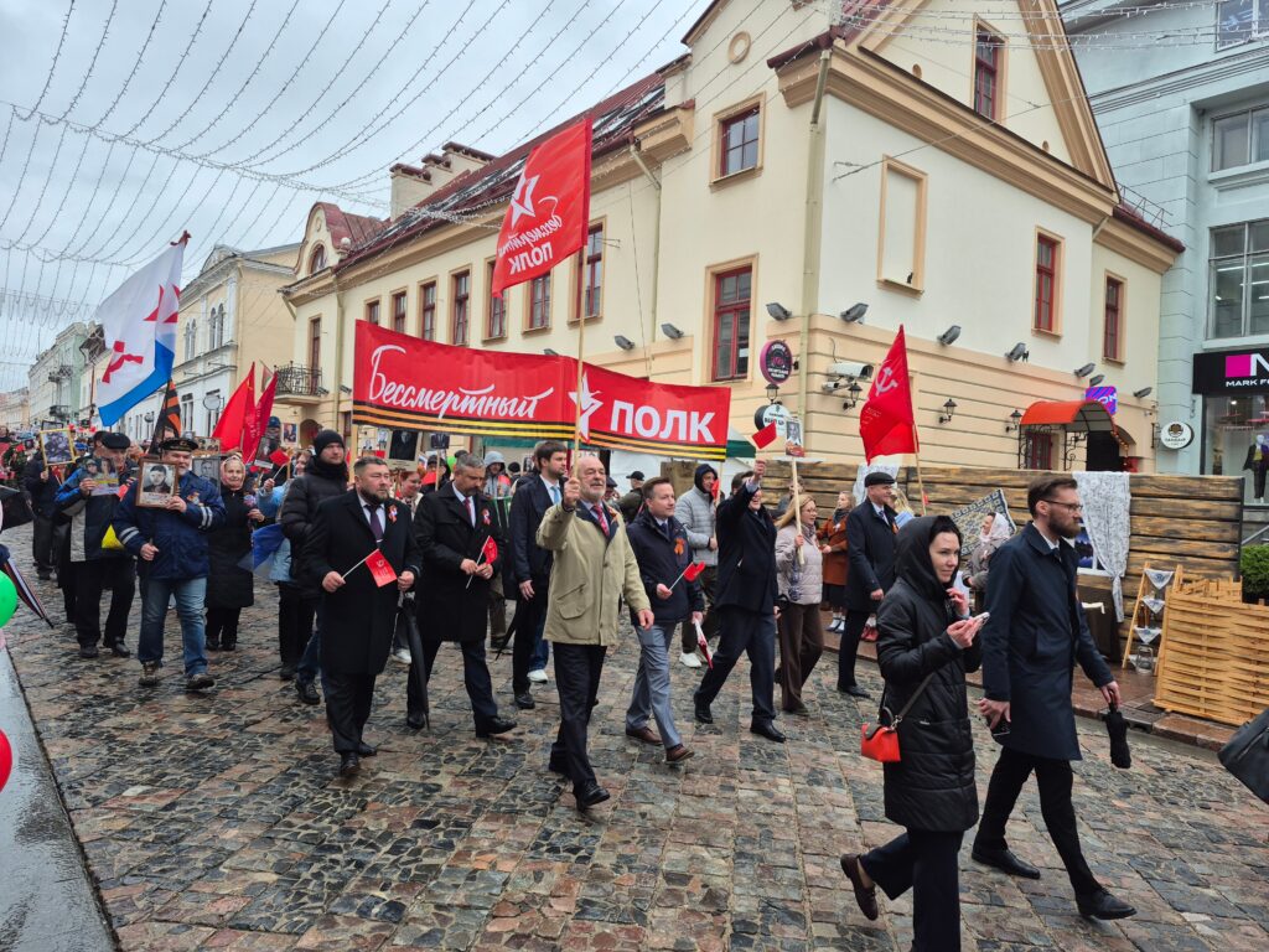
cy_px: 476
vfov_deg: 58.9
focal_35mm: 23
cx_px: 634
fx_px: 843
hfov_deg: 73.9
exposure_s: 1/444
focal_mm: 5.4
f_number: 1.8
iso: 25
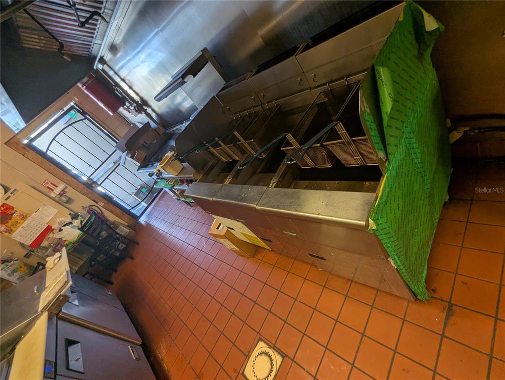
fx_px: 234
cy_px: 190
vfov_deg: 78.2
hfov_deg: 94.4
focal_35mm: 16
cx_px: 252
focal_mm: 2.35
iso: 75
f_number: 2.2
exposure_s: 1/55.7
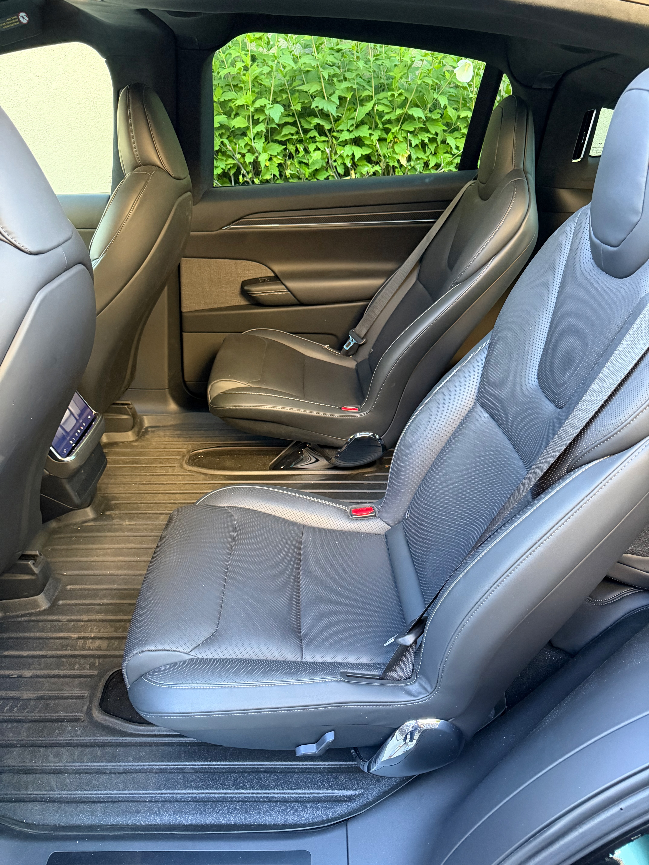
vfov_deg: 71.6
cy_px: 432
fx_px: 600
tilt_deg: -28.2
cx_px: 324
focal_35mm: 24
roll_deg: -1.1
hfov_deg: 56.8
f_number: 1.78
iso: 800
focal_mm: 6.76
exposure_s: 1/52
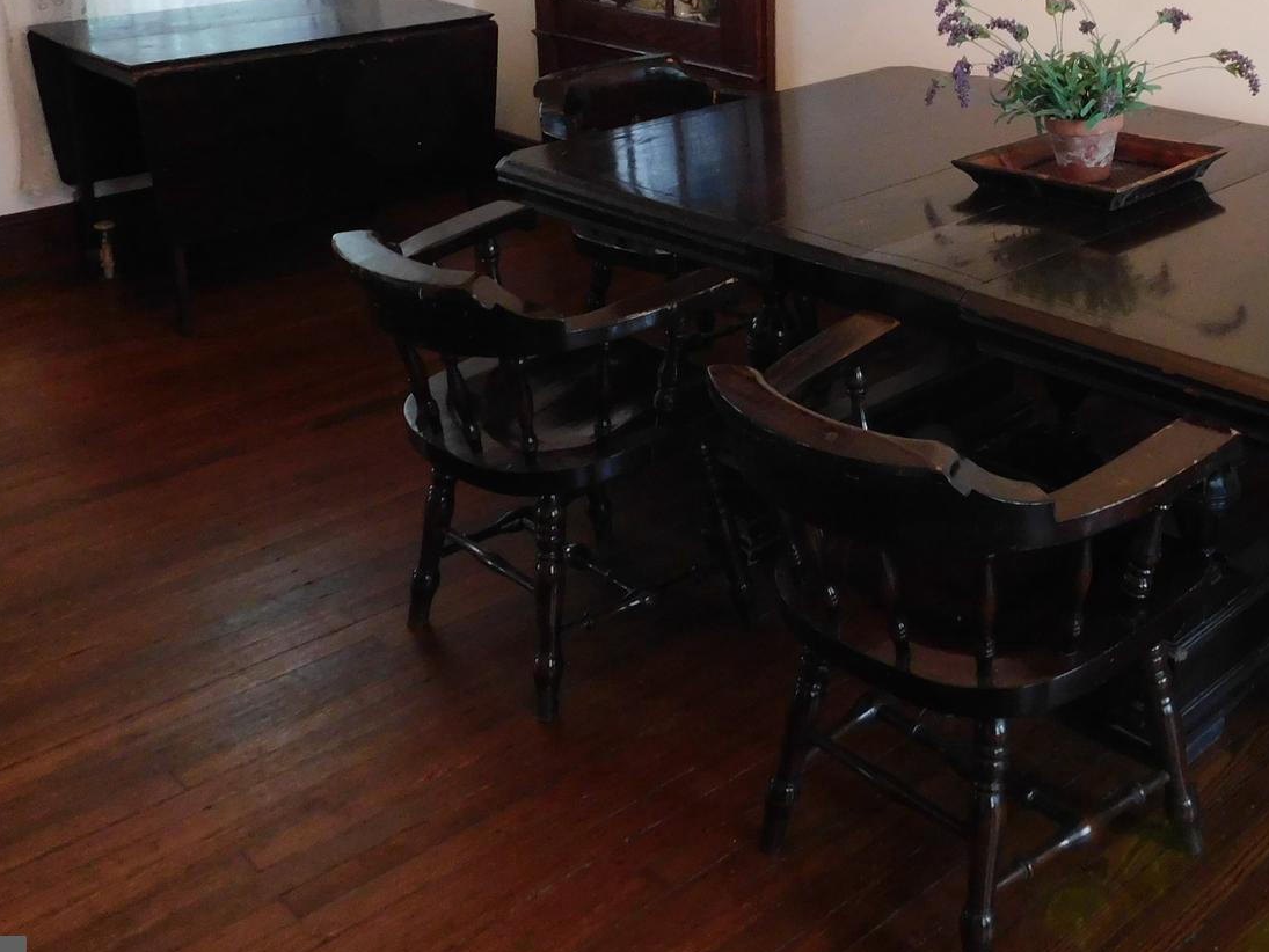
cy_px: 141
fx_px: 1577
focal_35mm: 43
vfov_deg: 32.3
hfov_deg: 42.7
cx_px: 924
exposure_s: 1/25
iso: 400
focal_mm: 4
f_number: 3
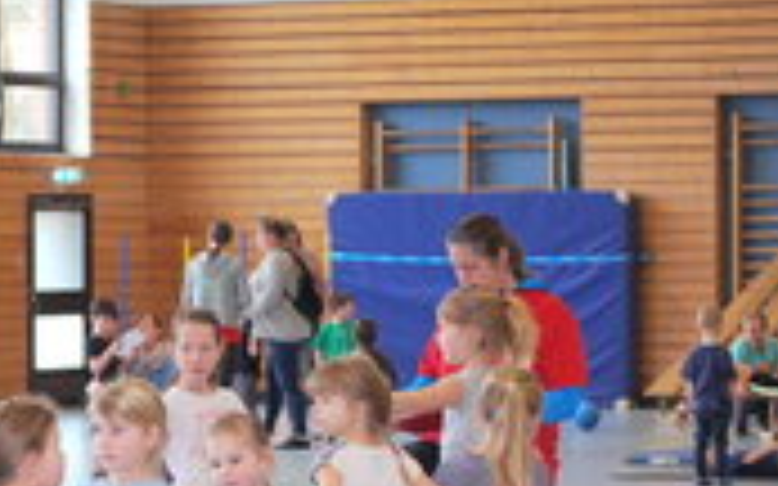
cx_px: 22
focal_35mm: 195
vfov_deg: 6.7
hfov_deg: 10.7
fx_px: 4137
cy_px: 418
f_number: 4
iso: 640
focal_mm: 55
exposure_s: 1/60
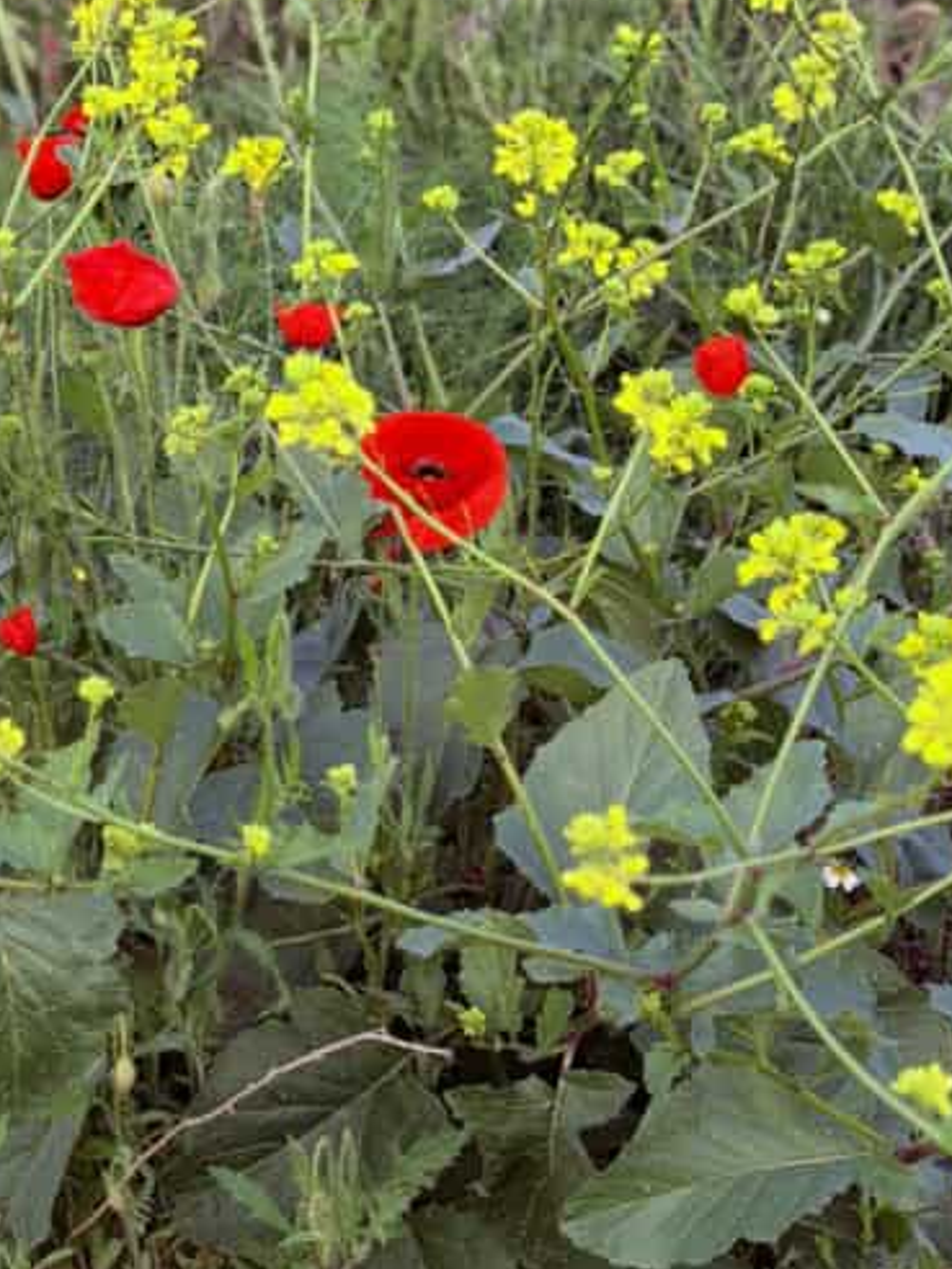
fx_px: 3667
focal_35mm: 100
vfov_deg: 19.3
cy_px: 124
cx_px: 237
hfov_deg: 14.7
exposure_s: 1/413
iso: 64
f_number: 1.8
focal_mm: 6.8
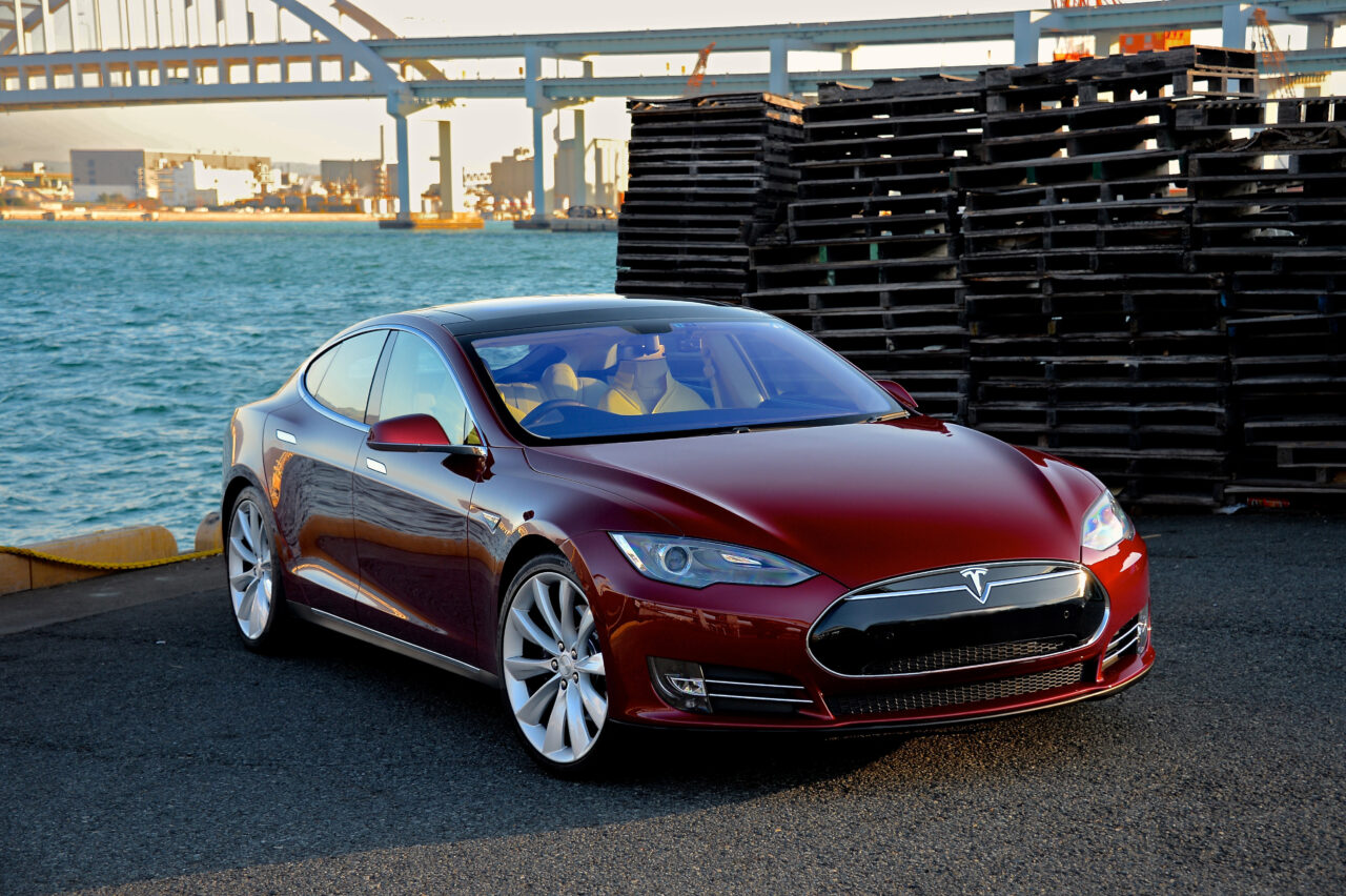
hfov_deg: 32.4
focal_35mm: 62
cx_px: 673
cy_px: 448
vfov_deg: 21.9
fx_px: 2317
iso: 400
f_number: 5.6
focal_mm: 62
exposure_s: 1/200
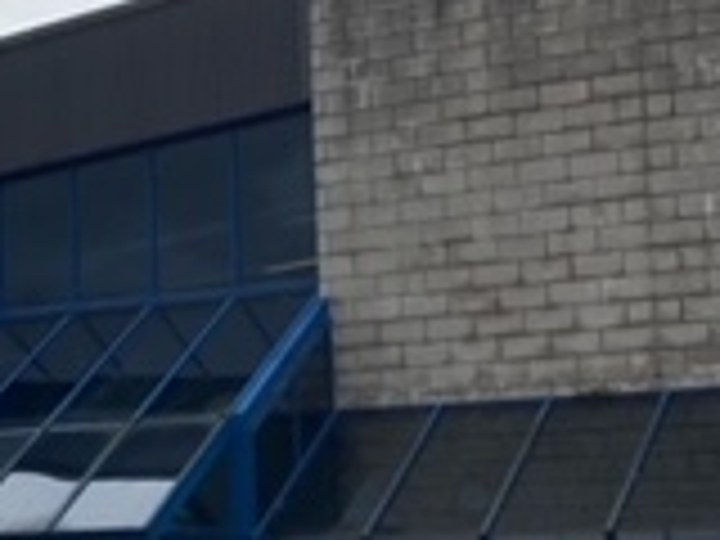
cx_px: -112
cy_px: 396
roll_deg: +0.8
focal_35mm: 104
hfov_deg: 18.1
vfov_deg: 14.2
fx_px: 2163
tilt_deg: +6.9
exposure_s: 1/5236
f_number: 1.8
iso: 32
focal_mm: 4.25
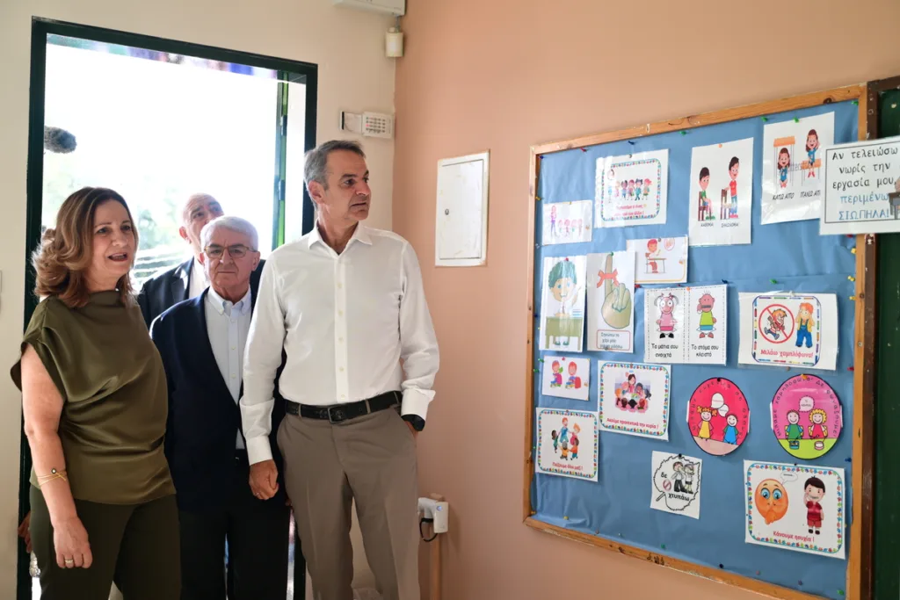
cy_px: 300
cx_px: 450
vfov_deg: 32.6
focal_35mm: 41
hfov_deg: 47.4
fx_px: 1025
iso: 400
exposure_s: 1/100
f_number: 3.2
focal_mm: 41
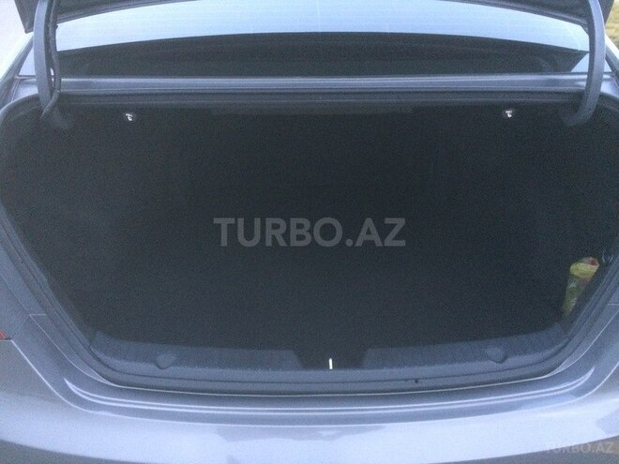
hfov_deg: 61.7
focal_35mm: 29
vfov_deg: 48.2
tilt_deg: -31.5
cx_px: 310
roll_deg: +0.0
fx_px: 519
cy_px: 232
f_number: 2.2
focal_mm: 4.15
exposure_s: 1/25
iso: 320
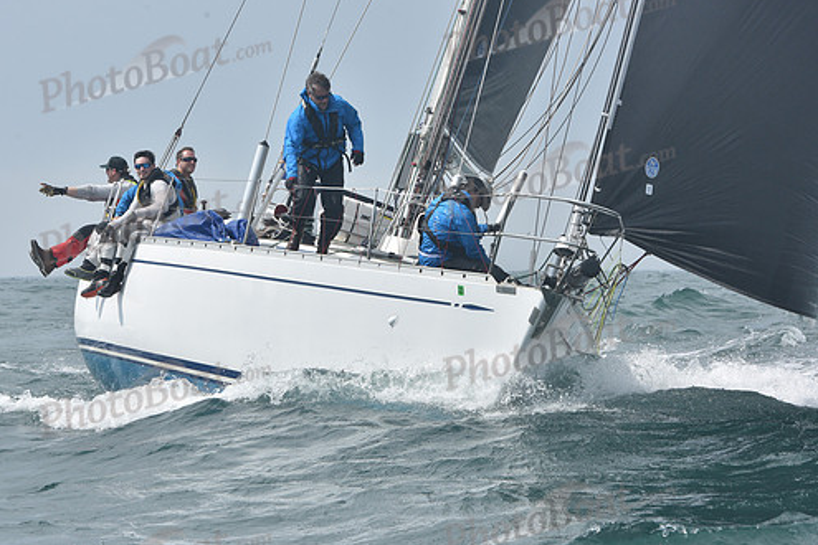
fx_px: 3862
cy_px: 285
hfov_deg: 12.1
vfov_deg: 8.1
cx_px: 359
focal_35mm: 170
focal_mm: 145
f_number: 11
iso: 320
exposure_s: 1/800
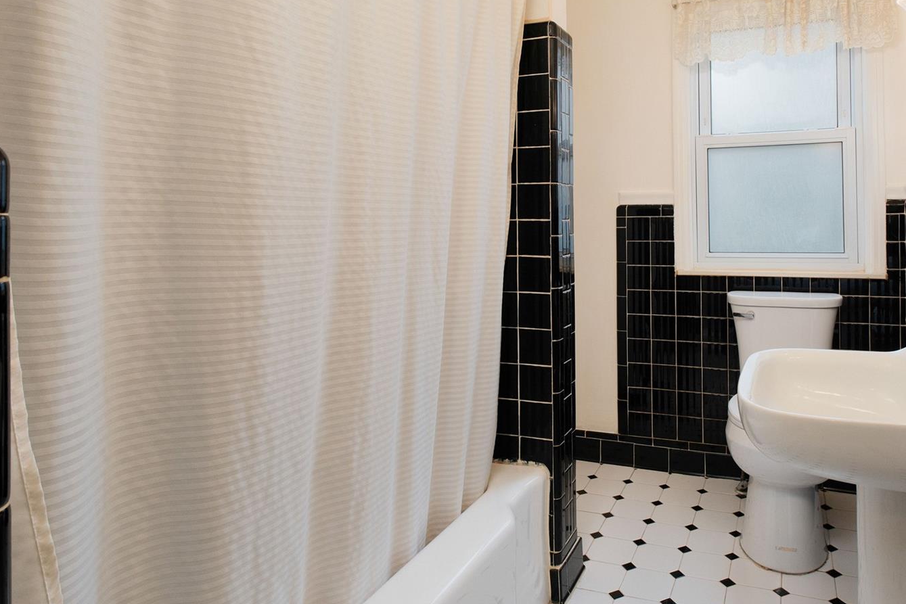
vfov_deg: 49.0
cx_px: 560
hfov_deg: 68.4
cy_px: 216
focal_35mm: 26
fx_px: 654
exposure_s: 1/250
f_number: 7.1
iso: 640
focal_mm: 11
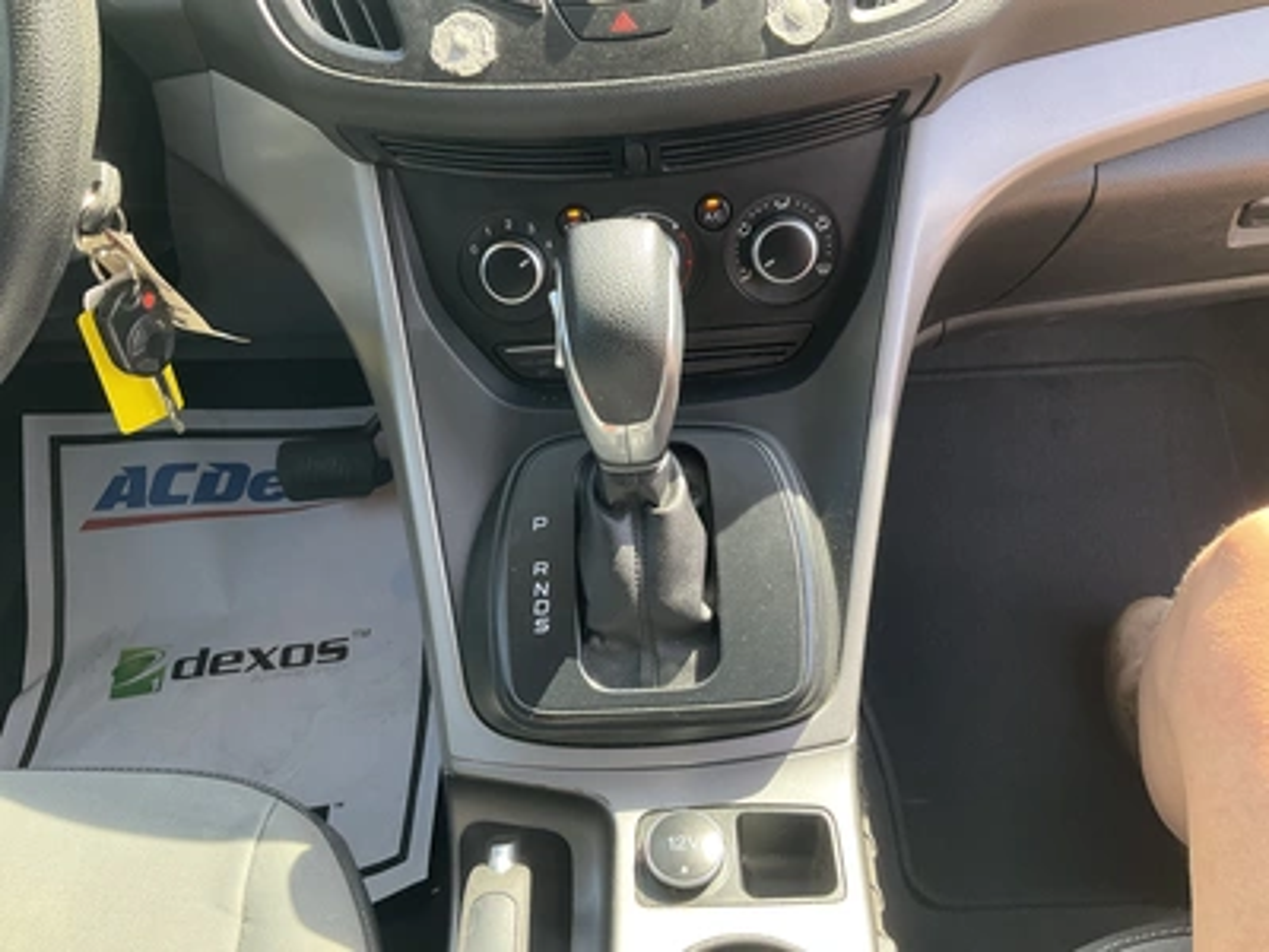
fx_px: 1063
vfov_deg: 48.2
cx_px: 634
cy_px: 476
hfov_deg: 61.7
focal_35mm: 29
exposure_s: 1/122
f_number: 1.8
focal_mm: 3
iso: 50
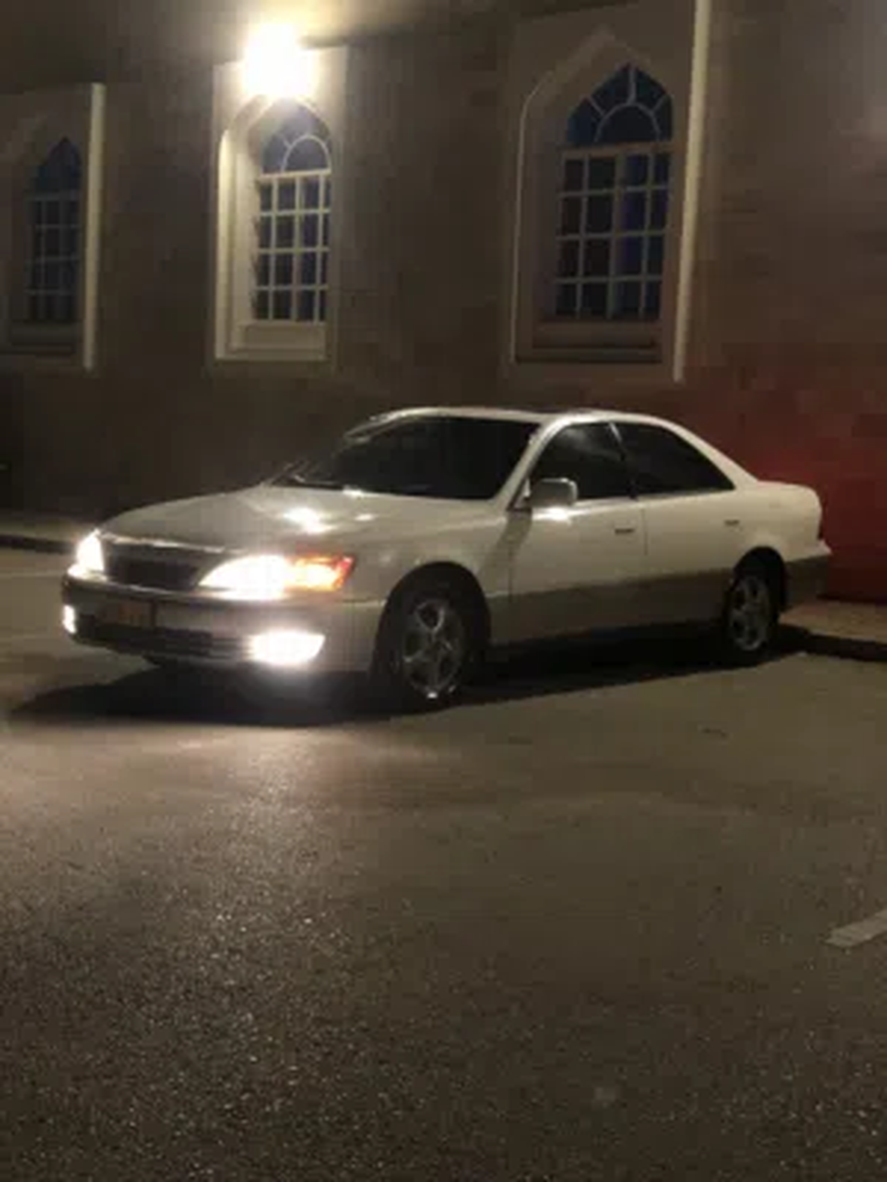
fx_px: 1777
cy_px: 591
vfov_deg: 36.8
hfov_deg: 28.0
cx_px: 444
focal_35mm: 52
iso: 250
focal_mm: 6
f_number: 2.4
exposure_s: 1/8
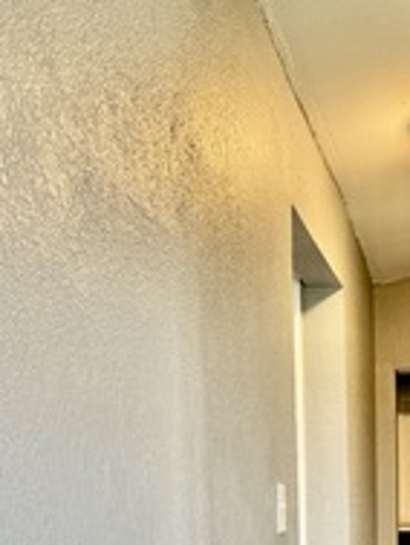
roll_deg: +0.6
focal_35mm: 61
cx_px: 422
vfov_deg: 28.9
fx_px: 962
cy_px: 585
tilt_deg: -3.9
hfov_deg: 23.0
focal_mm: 6.86
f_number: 1.78
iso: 160
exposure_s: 1/60
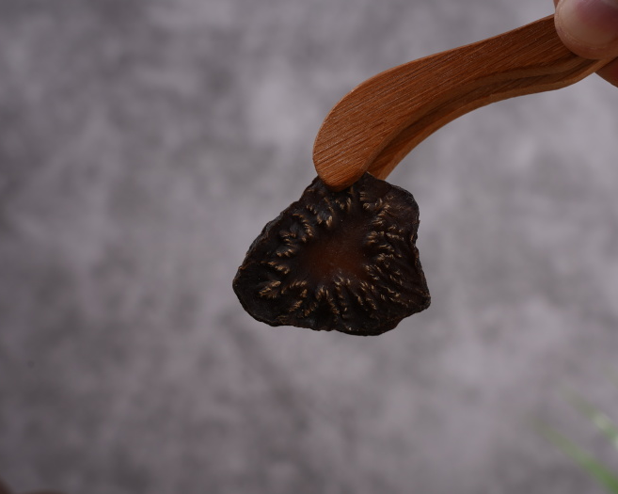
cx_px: 332
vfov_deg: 19.2
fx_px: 1463
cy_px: 245
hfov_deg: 23.9
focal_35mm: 80
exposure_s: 1/125
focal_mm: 70
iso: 50
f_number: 9
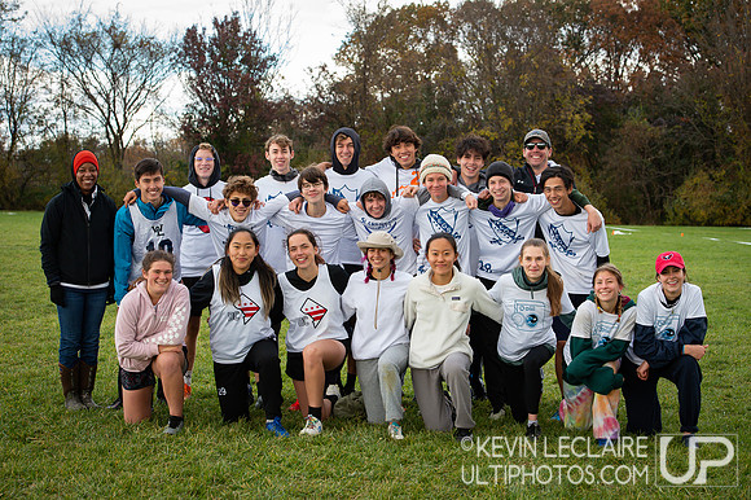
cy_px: 248
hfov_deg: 28.6
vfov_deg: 19.3
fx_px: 1471
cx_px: 377
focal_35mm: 71
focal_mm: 70
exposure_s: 1/1250
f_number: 5.6
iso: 2500
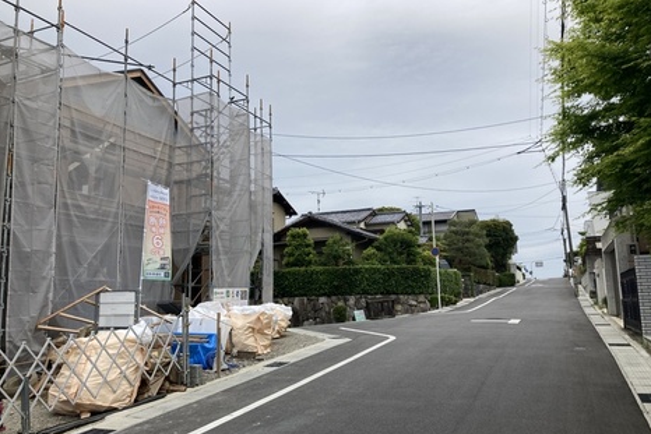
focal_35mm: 30
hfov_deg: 61.9
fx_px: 543
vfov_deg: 43.6
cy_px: 226
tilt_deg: +8.8
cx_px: 327
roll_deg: +0.7
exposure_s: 1/2208
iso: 20
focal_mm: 3.99
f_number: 1.8
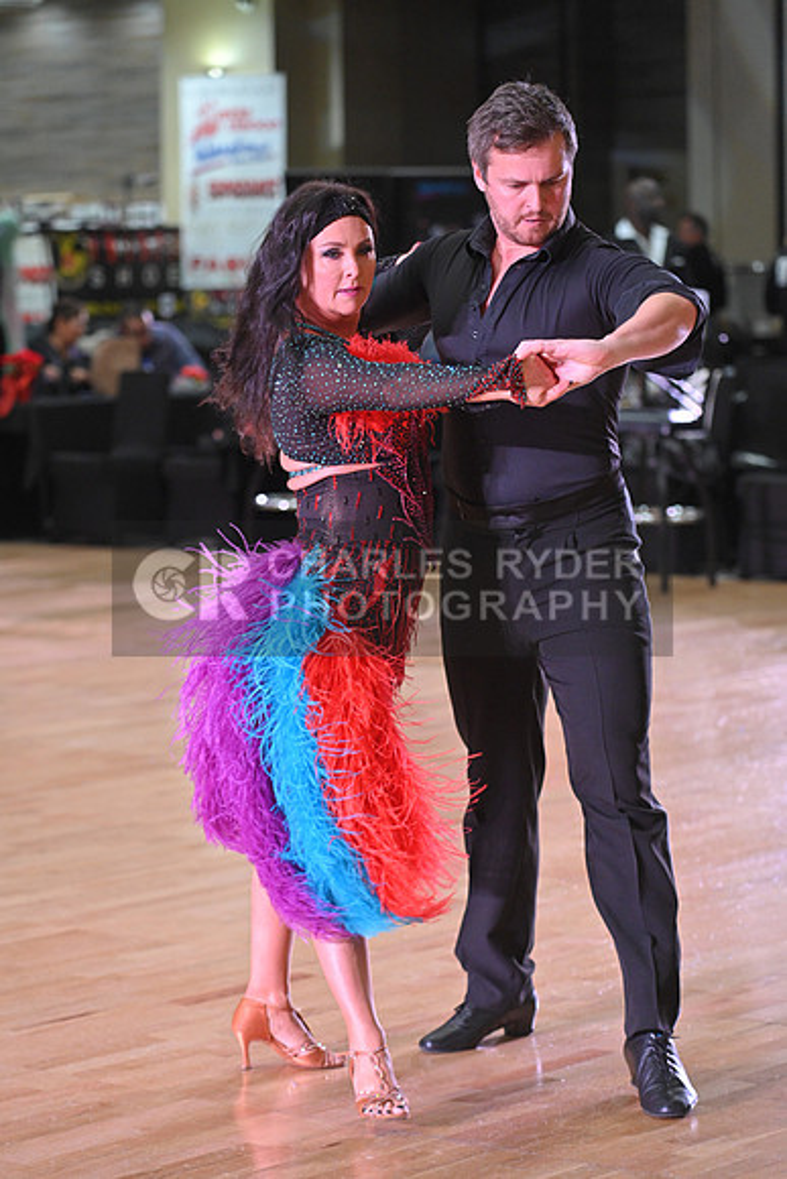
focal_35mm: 116
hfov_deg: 11.8
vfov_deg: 17.6
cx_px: 394
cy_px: 590
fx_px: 3801
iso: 2500
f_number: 4.5
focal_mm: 116
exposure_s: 1/320
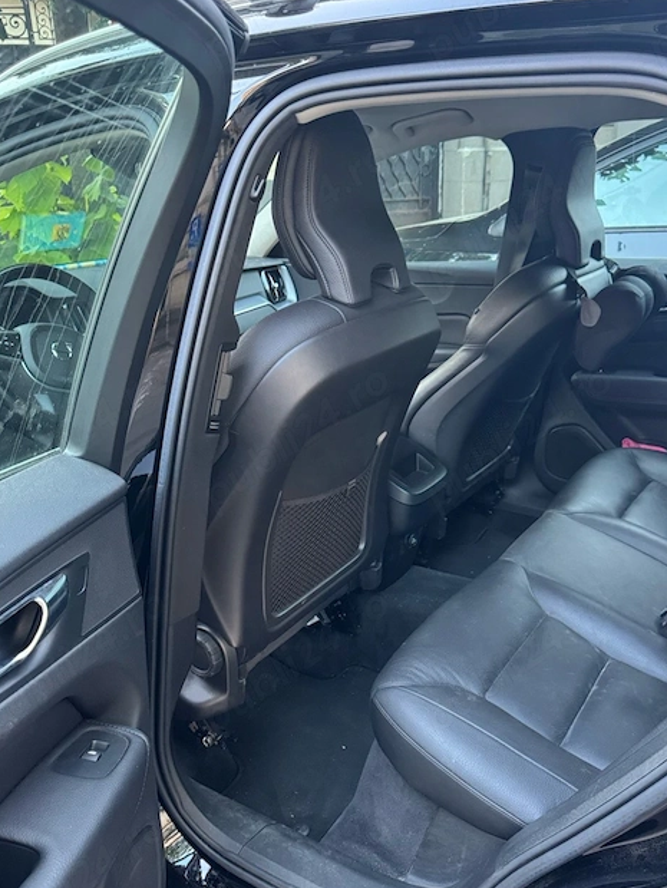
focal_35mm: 31
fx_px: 796
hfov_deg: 45.5
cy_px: 473
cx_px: 353
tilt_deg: -20.7
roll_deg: +1.4
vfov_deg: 58.3
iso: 640
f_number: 1.78
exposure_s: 1/60
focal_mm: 6.76
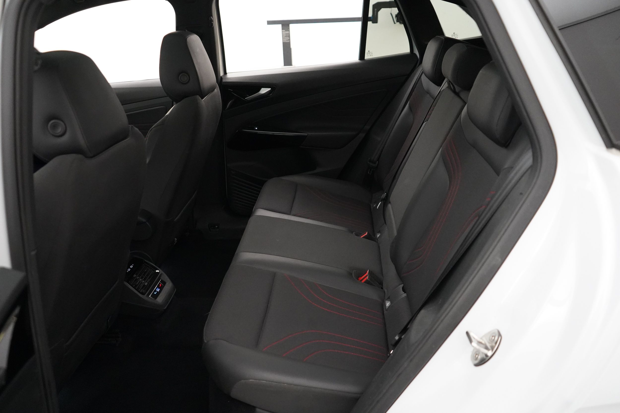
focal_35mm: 28
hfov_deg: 65.5
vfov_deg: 46.4
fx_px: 482
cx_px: 310
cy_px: 206
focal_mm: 28
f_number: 3.5
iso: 8000
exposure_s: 1/160
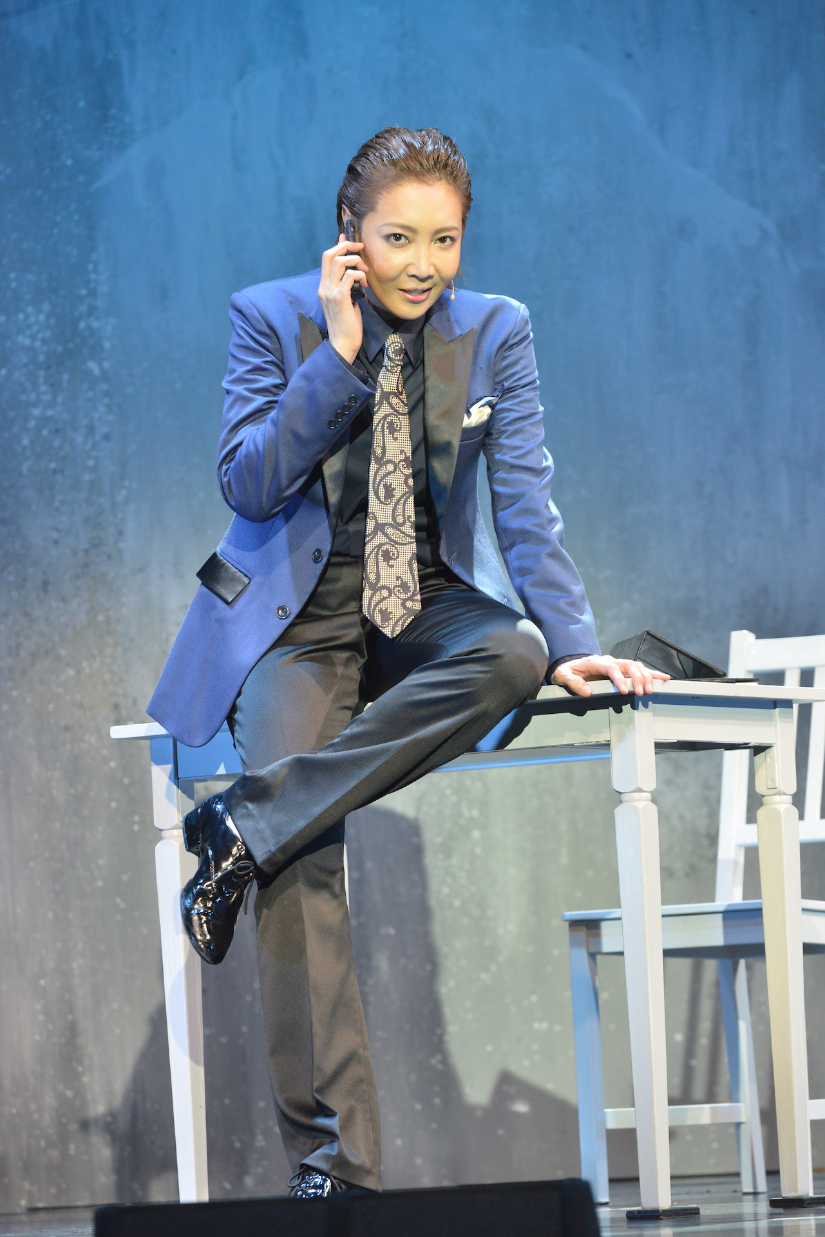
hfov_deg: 8.1
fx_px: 5840
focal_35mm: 170
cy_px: 618
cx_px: 412
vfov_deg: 12.1
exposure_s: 1/250
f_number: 5
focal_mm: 170
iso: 2500
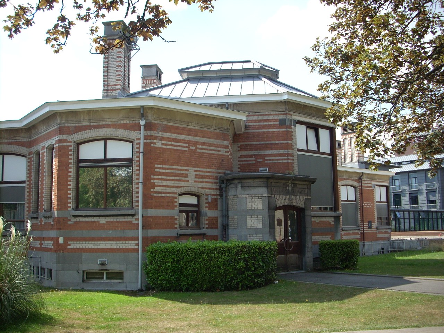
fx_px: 475
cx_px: 222
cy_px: 166
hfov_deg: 50.1
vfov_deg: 38.7
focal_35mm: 37
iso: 64
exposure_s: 1/402
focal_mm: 6.2
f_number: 2.8
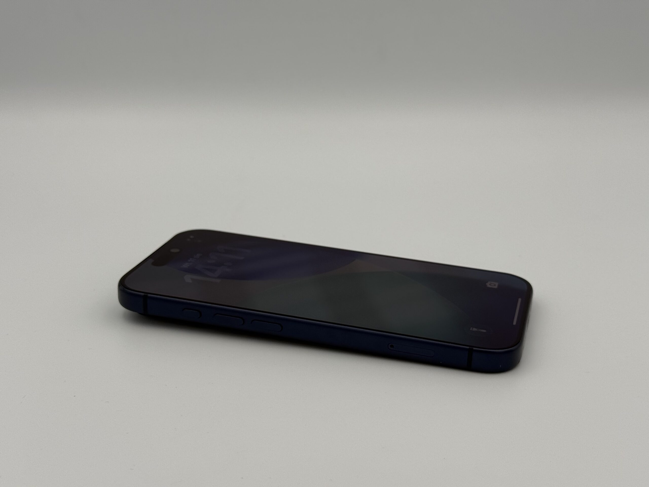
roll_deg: -0.6
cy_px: 244
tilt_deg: -19.5
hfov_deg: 39.7
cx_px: 324
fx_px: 900
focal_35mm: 48
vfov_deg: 30.3
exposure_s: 1/1167
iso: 64
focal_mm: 6.76
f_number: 1.78
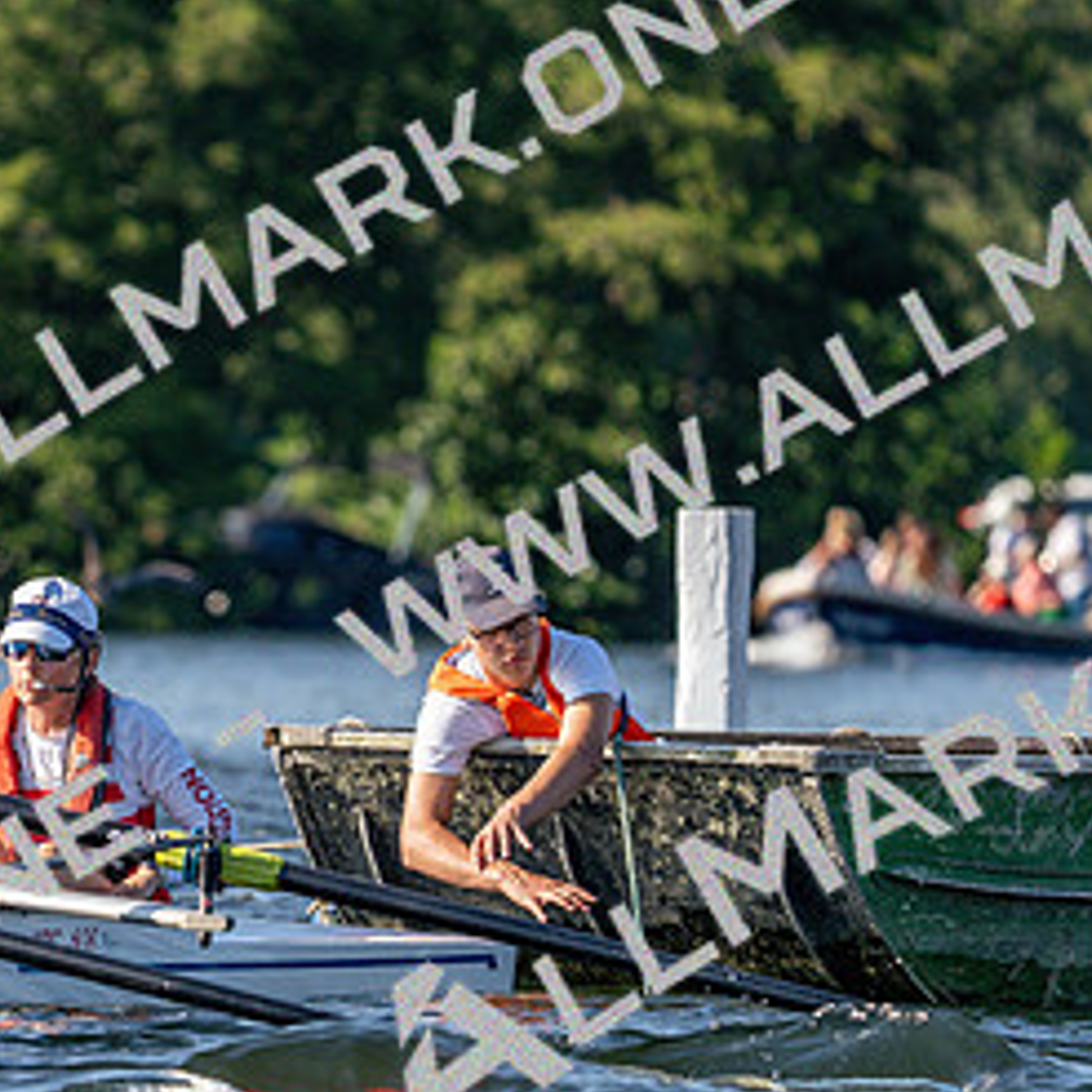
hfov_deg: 2.6
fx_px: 24412
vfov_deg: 2.6
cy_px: 752
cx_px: 13
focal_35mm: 684
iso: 400
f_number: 6.3
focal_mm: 341
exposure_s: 1/1600
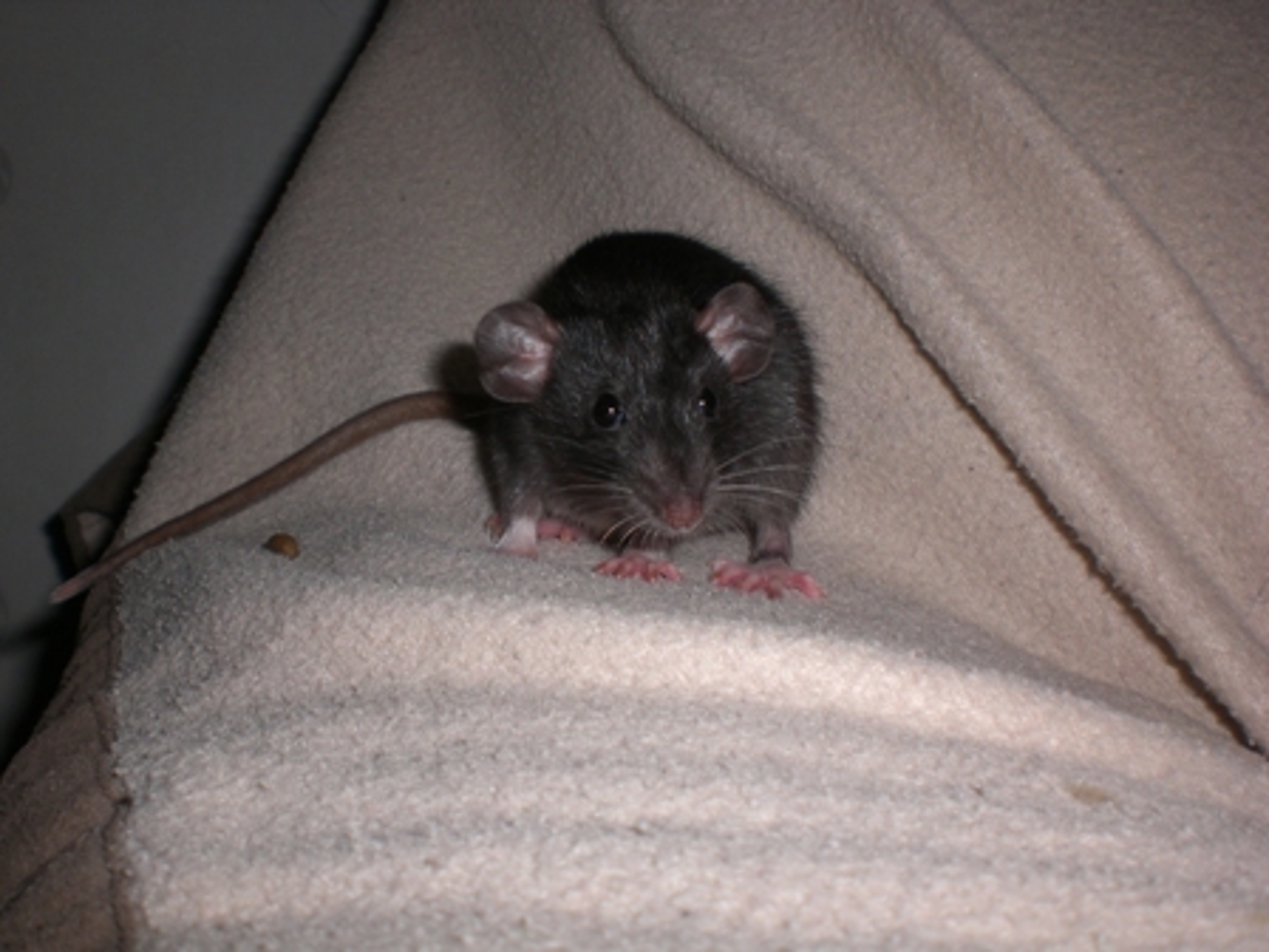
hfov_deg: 49.0
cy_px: 476
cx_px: 634
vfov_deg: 37.7
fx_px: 1393
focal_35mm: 38
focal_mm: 6.3
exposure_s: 1/60
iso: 50
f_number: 4.4
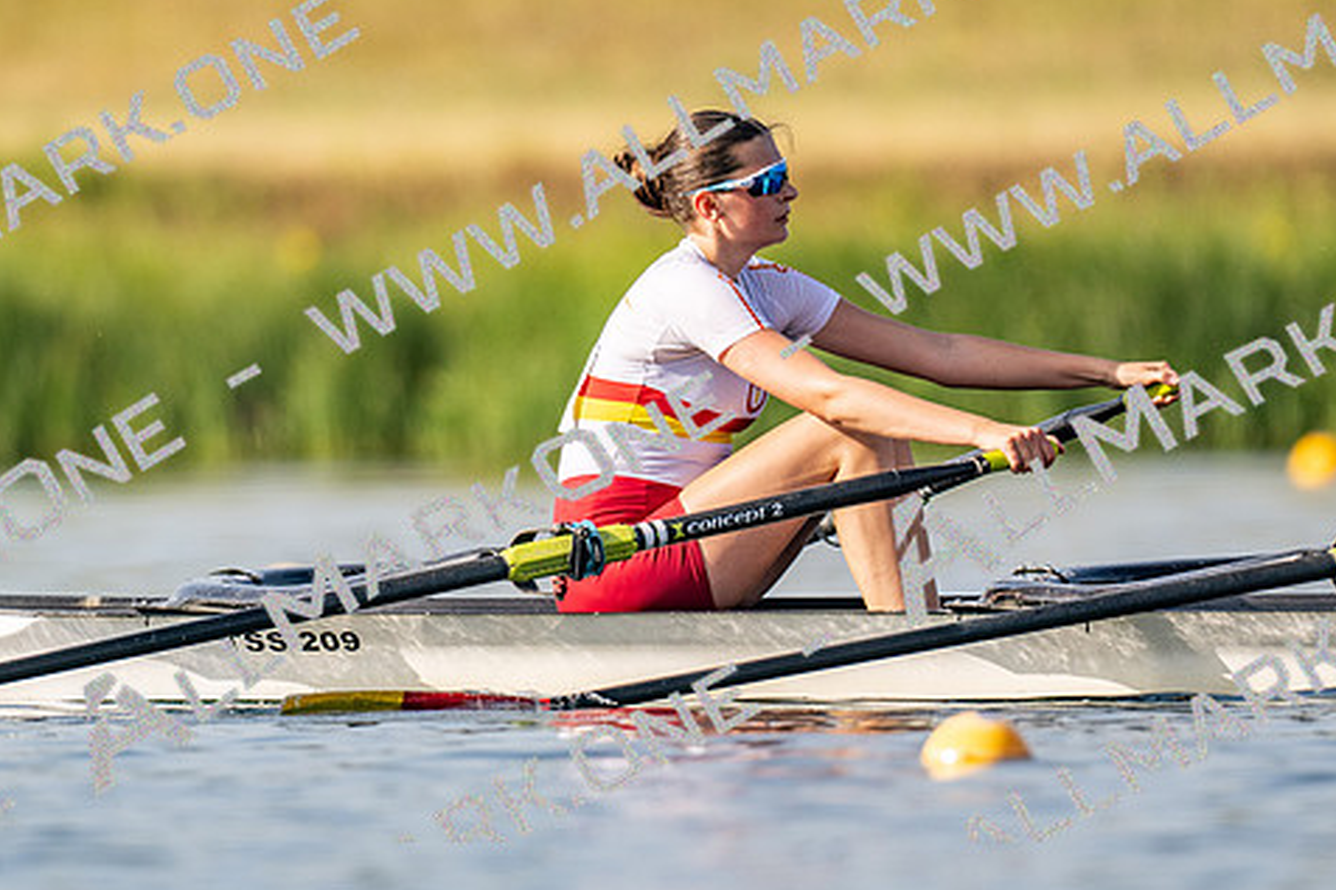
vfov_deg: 1.3
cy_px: 362
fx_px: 40657
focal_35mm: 1096
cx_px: 651
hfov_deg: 1.9
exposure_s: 1/2500
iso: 160
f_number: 4
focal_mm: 600
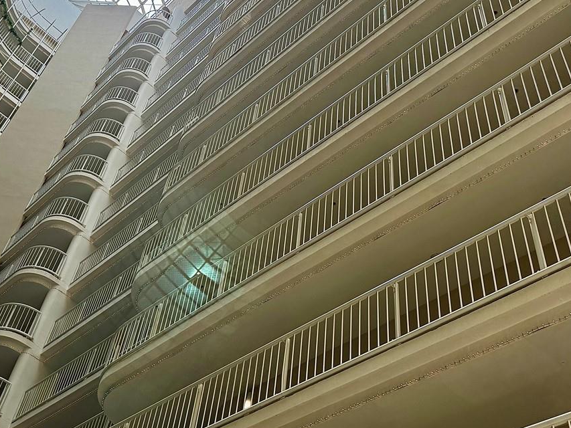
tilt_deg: +52.6
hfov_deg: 41.2
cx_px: 162
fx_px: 742
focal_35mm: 45
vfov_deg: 31.4
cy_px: 90
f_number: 1.78
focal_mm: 6.76
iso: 80
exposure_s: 1/639
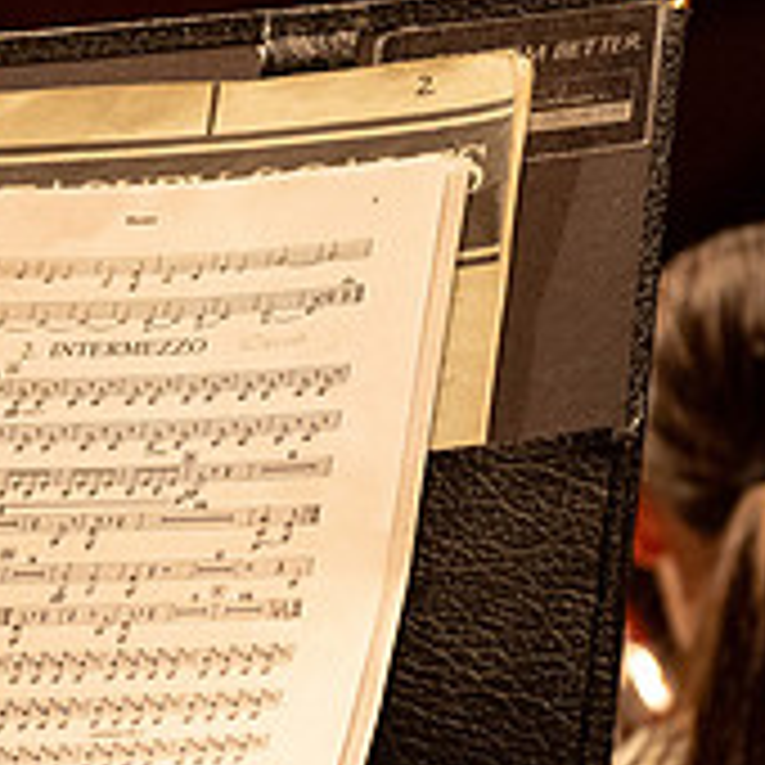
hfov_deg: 8.5
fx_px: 5126
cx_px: 56
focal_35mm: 205
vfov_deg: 8.5
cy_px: 302
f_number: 2.8
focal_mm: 62
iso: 1250
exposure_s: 1/800
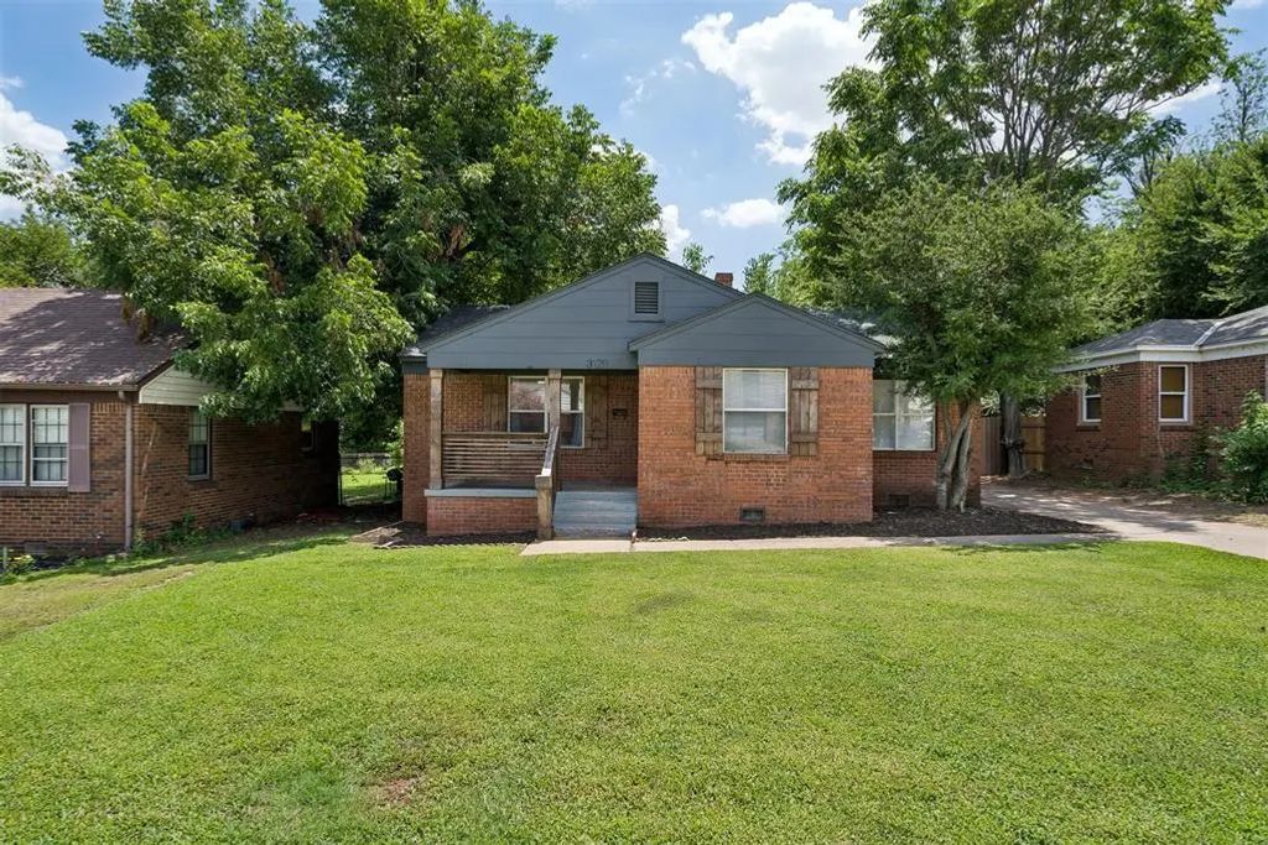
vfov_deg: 64.6
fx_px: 669
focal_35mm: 19
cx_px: 634
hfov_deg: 86.9
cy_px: 422
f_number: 8
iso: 200
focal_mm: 19
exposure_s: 1/250
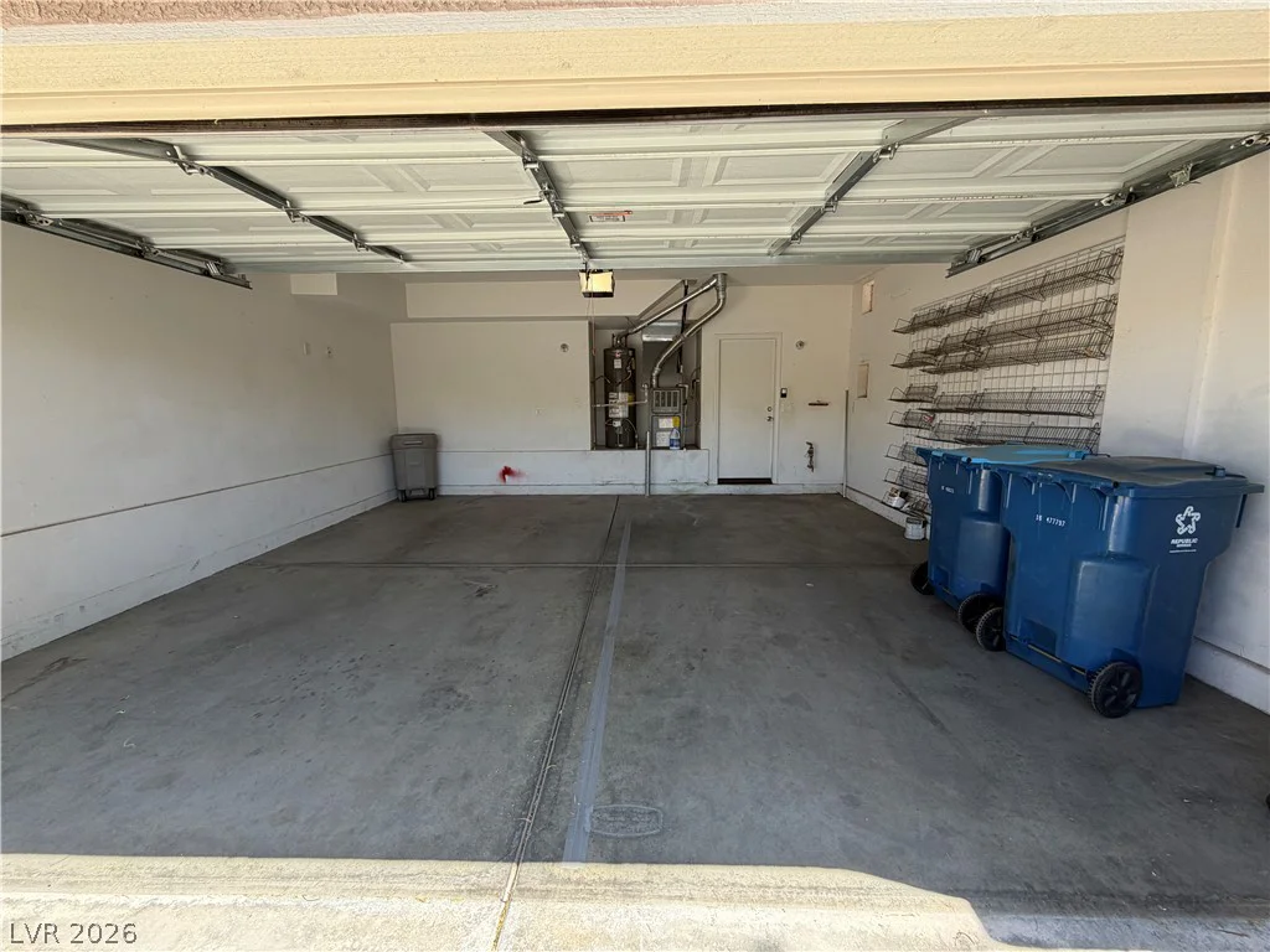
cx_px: 635
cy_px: 476
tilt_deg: -8.3
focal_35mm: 14
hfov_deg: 102.1
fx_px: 514
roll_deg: +0.4
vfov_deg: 85.7
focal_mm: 2.22
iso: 40
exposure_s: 1/171
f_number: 2.2
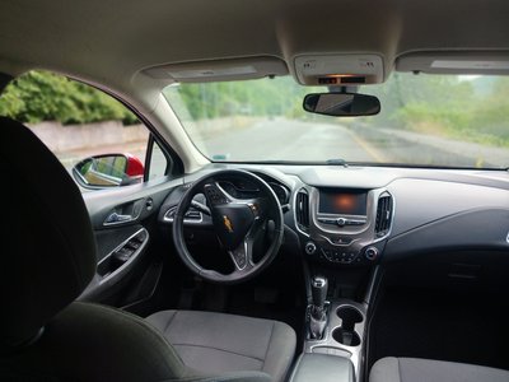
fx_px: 397
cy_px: 191
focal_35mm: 27
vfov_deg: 51.4
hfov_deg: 65.3
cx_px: 254
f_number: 1.8
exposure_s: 1/50
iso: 20
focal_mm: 4
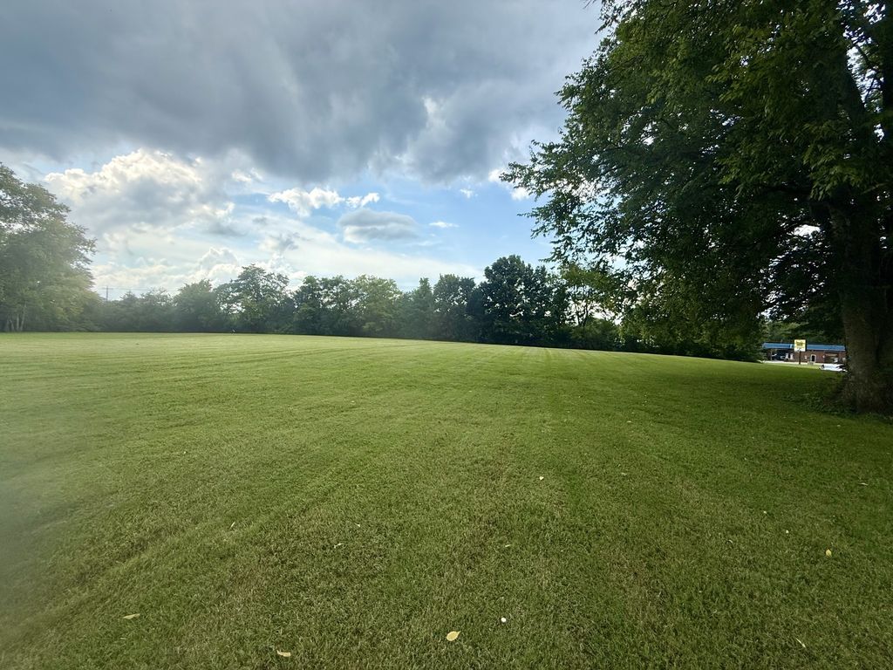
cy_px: 335
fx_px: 361
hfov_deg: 102.1
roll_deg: -1.3
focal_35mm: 14
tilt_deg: -0.5
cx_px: 446
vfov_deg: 85.7
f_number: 2.2
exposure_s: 1/1145
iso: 50
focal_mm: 2.22
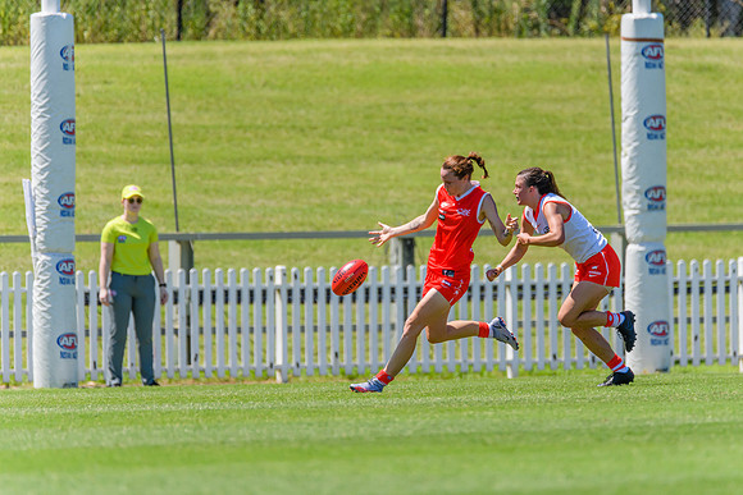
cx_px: 403
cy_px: 246
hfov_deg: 3.1
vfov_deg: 2.1
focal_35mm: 670
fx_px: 13833
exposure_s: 1/2000
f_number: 7.1
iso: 800
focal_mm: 600
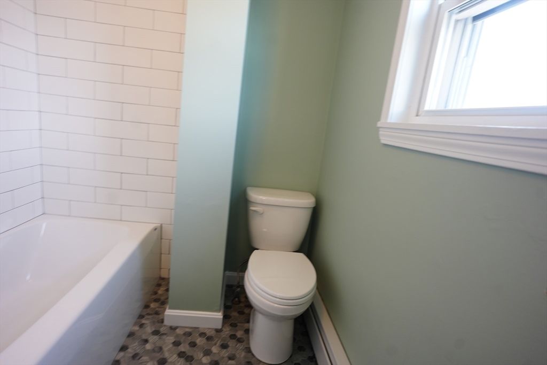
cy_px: 182
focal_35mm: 20
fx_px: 304
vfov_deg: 61.9
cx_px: 274
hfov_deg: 84.0
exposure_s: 1/50
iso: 500
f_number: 4
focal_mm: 20
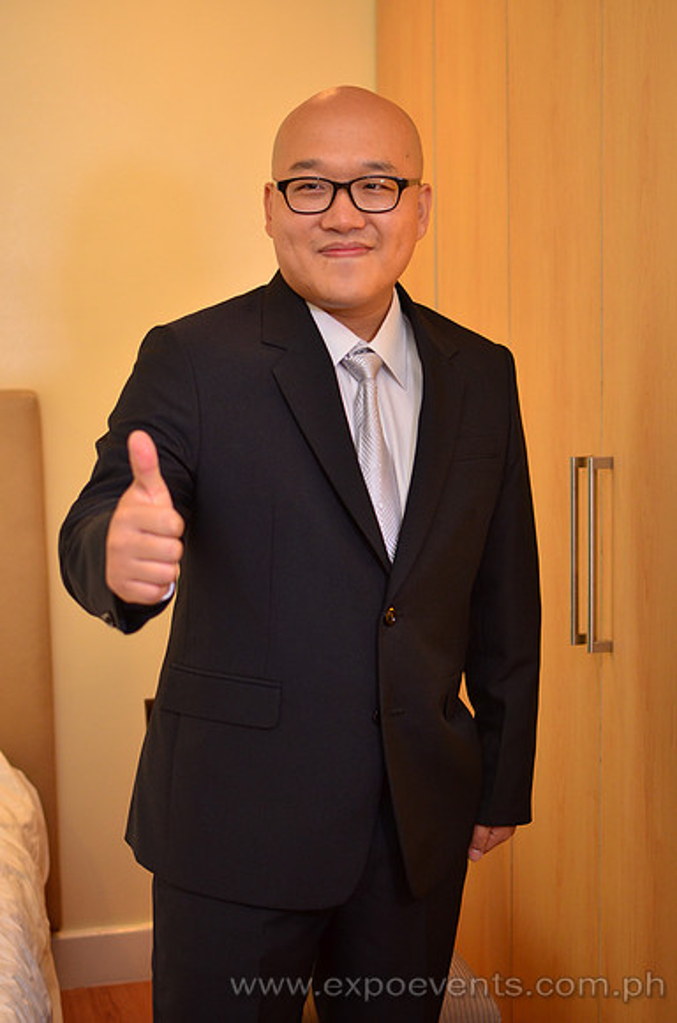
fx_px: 1488
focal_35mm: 52
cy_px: 512
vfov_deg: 37.9
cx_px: 338
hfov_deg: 25.6
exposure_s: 1/60
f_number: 2.2
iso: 640
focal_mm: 35
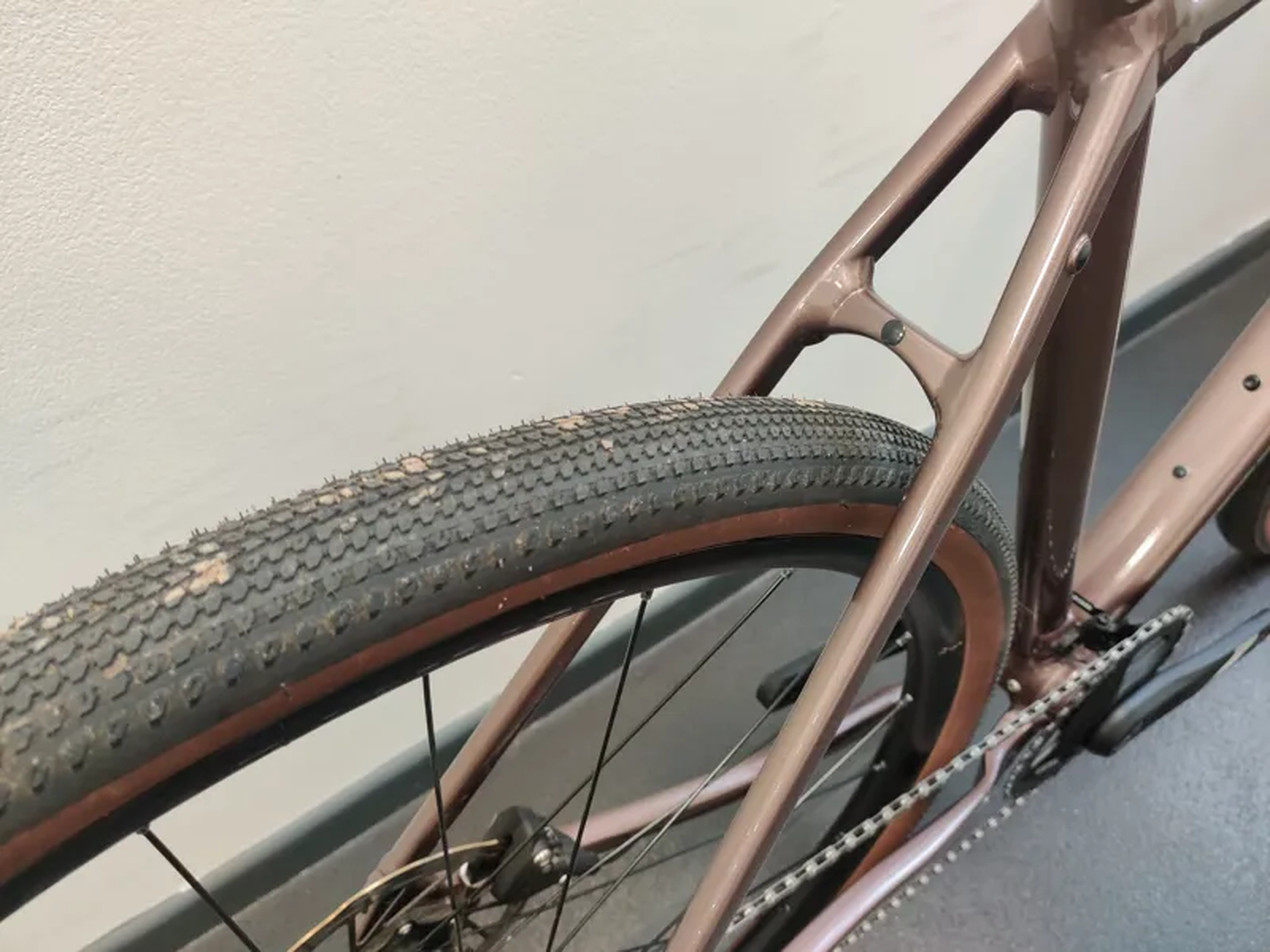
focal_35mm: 27
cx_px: 635
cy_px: 476
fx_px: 991
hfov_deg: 65.3
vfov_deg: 51.4
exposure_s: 1/50
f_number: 1.65
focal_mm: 4.75
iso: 1000
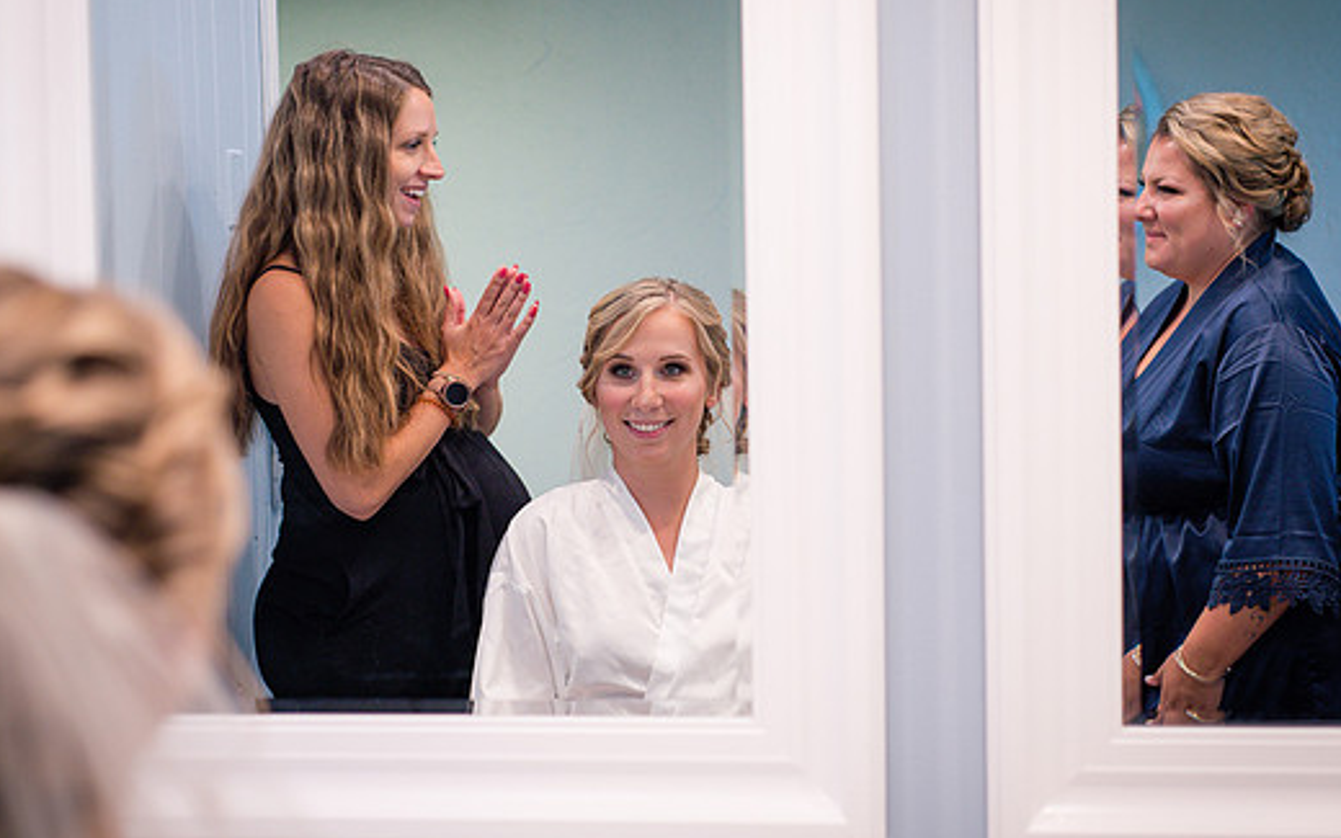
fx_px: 2229
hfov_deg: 33.5
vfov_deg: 21.3
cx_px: 683
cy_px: 394
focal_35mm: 61
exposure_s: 1/200
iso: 640
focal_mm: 50
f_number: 2.8
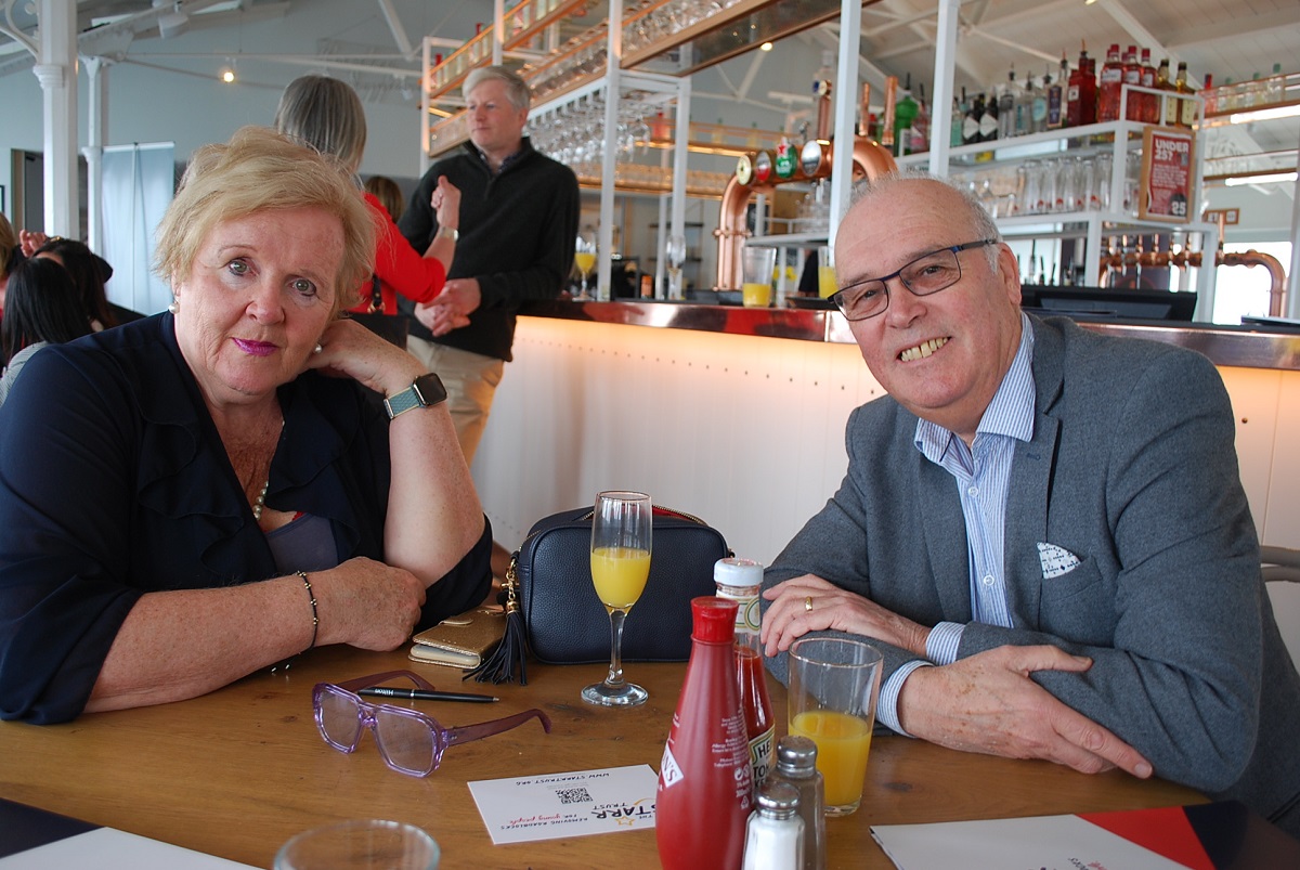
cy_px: 435
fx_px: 1085
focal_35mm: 30
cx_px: 650
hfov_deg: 61.9
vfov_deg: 43.7
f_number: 4
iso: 200
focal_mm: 20
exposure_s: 1/60
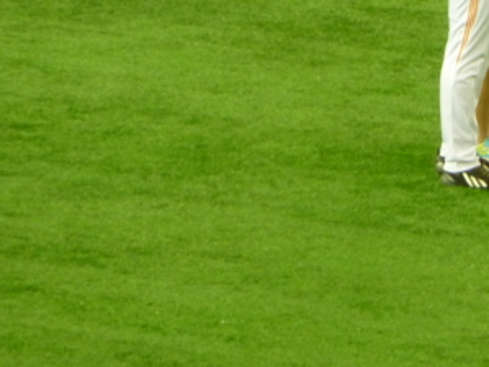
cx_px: 538
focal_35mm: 1283
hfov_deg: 1.5
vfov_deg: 1.2
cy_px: -59
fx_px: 18117
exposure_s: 1/30
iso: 400
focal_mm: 86
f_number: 6.4
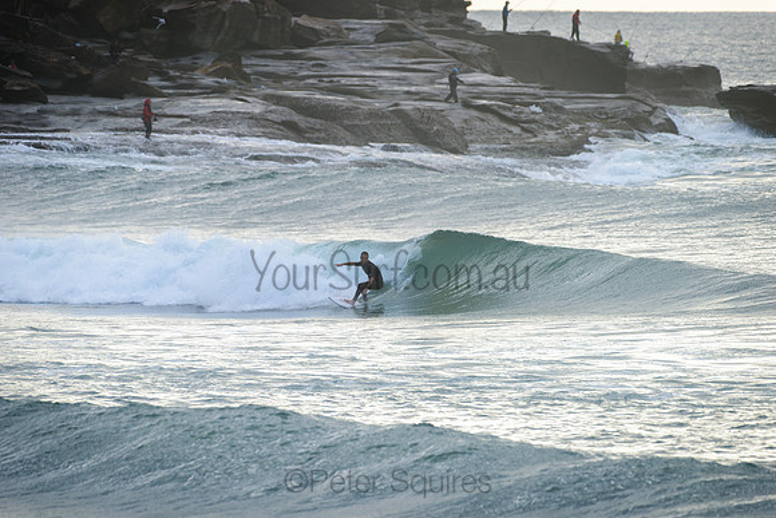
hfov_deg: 4.1
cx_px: 388
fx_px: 10841
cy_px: 259
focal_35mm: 503
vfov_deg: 2.7
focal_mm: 500
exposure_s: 1/1000
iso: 200
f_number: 5.6
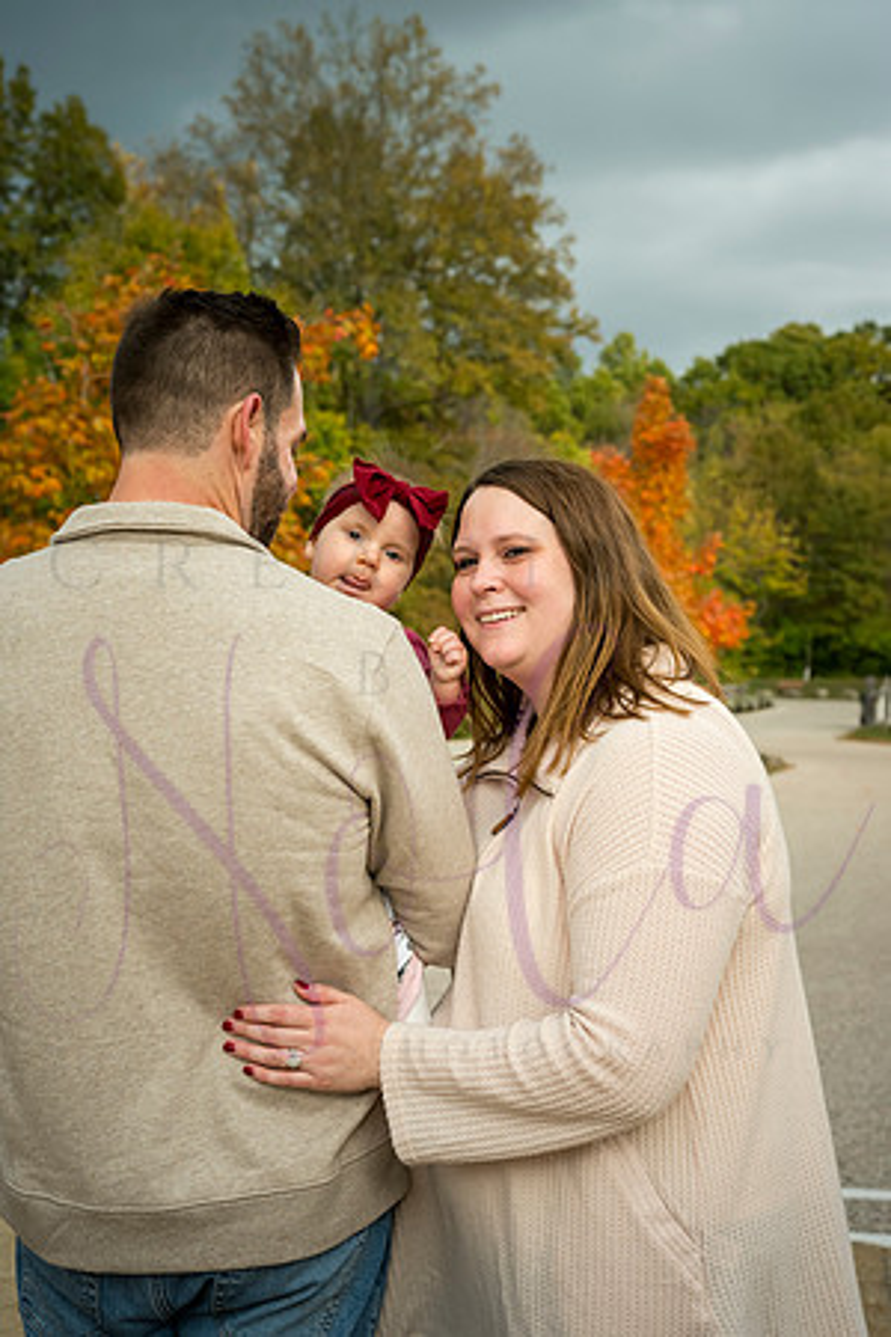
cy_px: 668
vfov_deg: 39.6
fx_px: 1856
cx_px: 446
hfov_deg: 27.0
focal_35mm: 50
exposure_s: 1/500
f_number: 6.3
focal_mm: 50
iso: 400
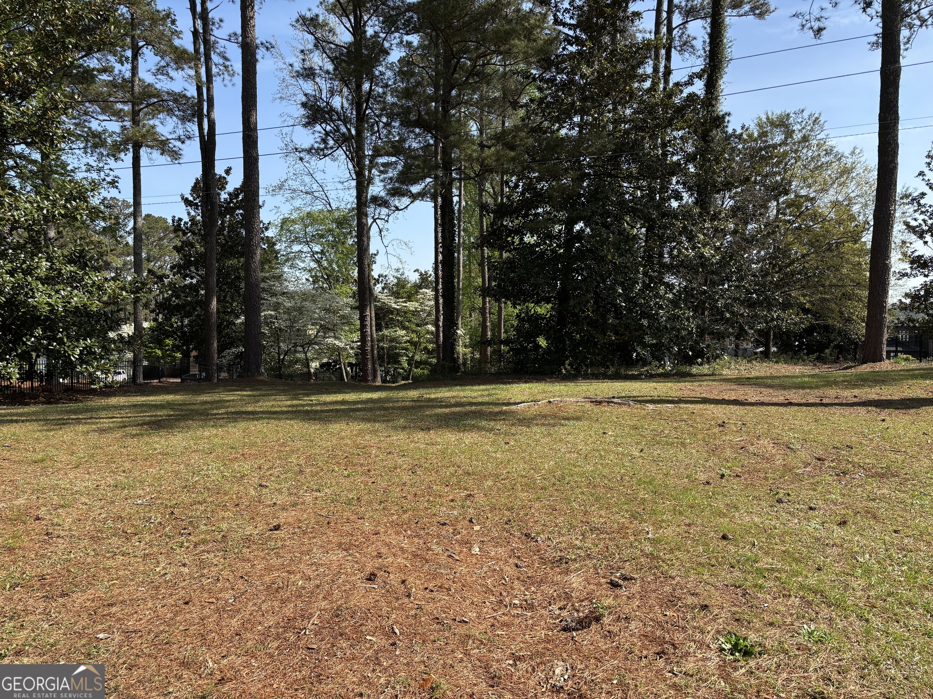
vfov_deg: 53.1
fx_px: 701
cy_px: 350
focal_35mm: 26
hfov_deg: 67.3
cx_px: 466
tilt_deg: -3.7
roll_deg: -0.4
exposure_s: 1/1695
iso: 50
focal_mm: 5.96
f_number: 1.6
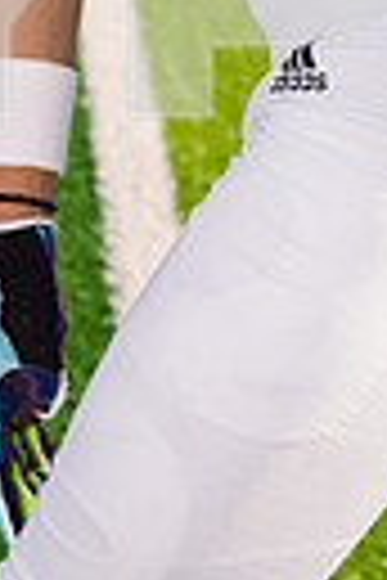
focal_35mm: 188
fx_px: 3031
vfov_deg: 10.5
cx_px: 86
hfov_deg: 7.3
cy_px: -333
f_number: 5.6
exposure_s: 1/250
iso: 50
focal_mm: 54
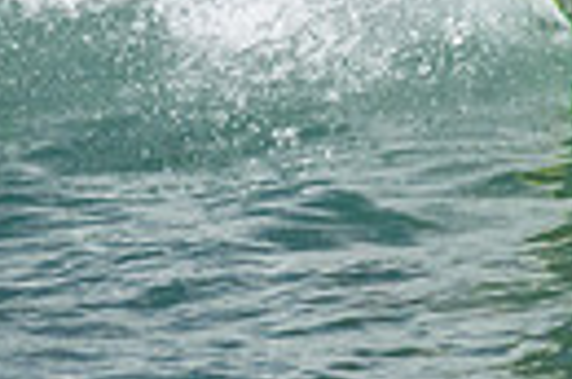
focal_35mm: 3583
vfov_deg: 0.4
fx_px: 56791
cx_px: 585
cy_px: -231
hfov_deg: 0.6
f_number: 11
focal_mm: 800
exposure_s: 1/1250
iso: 2000
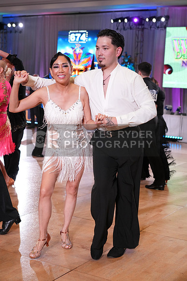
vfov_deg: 36.9
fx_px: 420
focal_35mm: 54
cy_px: 140
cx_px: 94
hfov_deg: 25.1
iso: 2500
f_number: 4
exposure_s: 1/500
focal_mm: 54
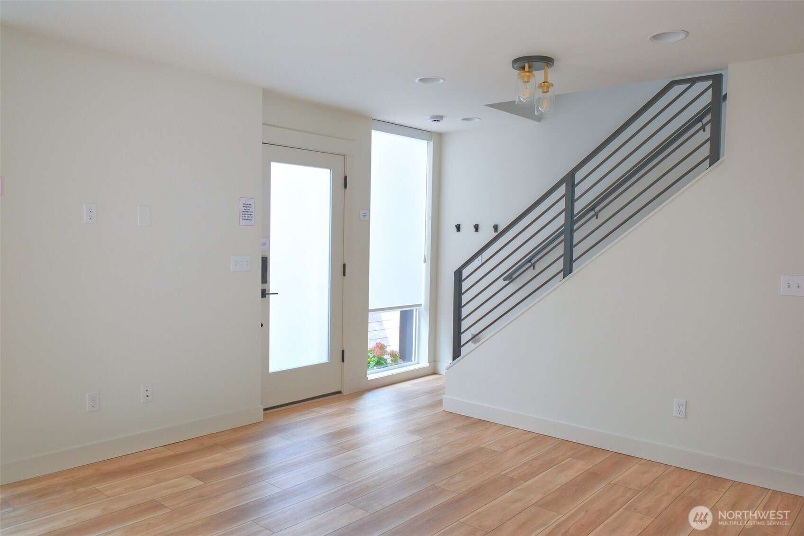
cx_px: 402
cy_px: 268
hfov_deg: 67.4
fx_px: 603
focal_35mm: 27
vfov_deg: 47.9
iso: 320
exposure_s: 1/100
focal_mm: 18
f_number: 4
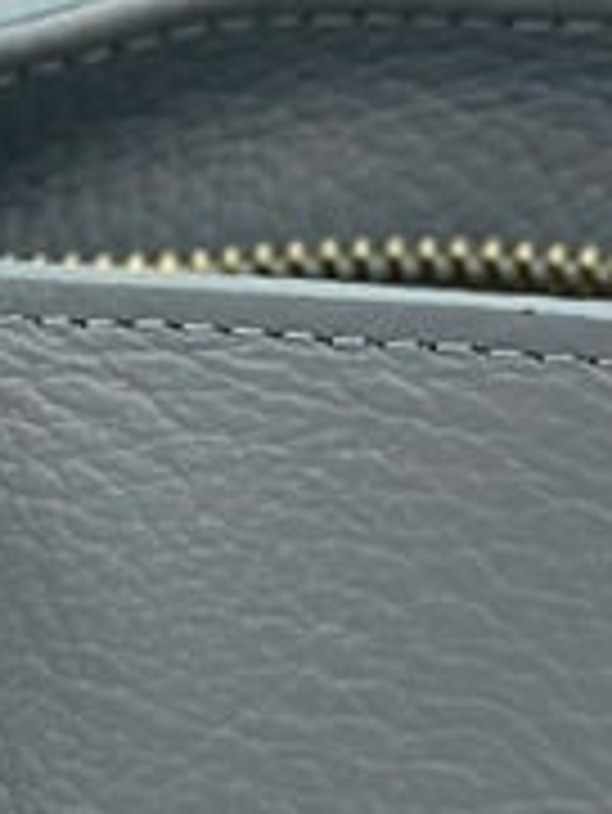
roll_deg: +0.1
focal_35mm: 265
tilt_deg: -37.8
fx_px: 6239
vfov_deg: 7.2
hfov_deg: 5.6
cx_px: -212
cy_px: 1592
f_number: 1.78
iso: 80
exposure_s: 1/1475
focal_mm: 6.86
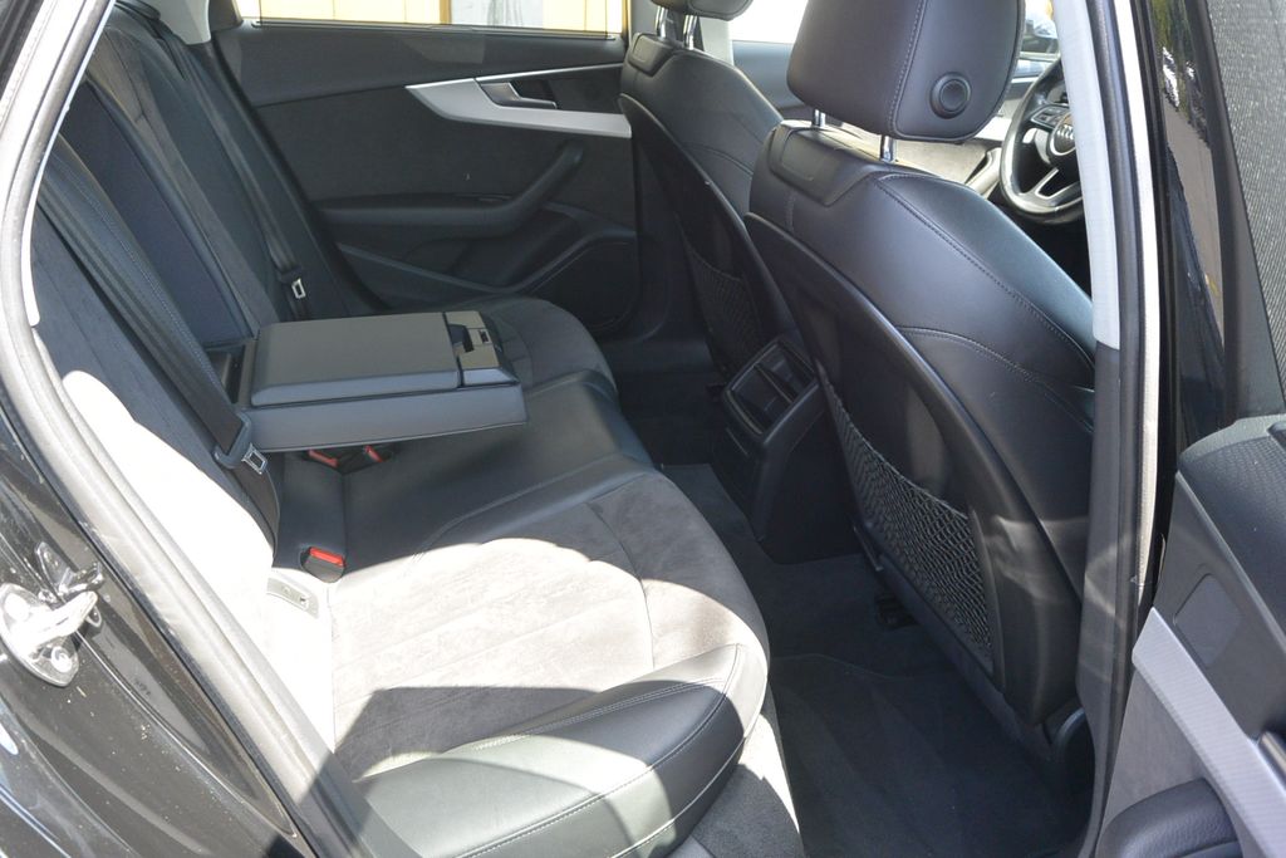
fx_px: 1072
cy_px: 429
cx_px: 643
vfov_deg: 43.6
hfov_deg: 61.9
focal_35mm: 30
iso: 220
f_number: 3.5
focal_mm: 11.4
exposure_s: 1/125
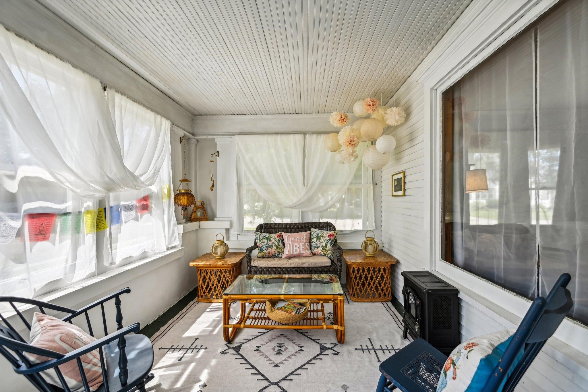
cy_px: 196
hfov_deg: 104.3
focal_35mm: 14
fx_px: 229
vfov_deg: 81.2
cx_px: 294
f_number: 8
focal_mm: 14
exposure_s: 1/160
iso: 400
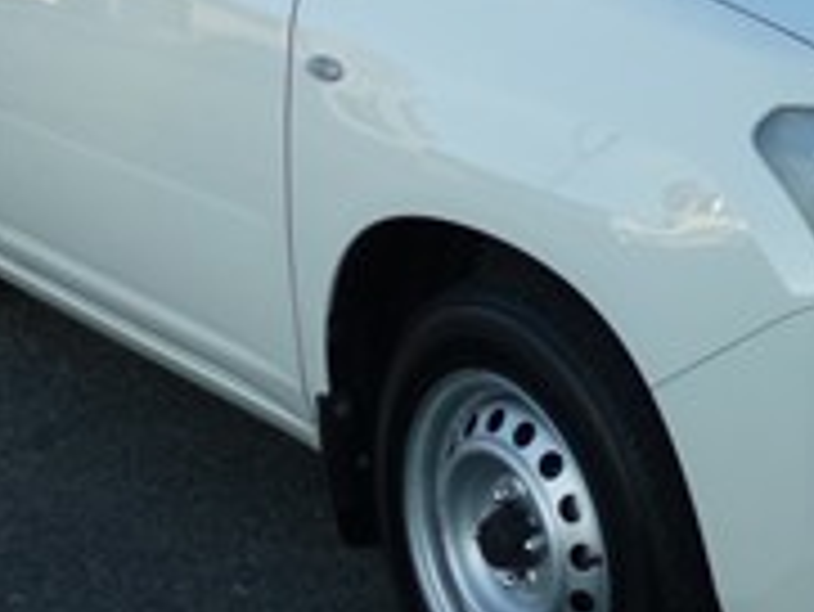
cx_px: 625
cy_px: 14
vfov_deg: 17.0
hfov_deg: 22.8
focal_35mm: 85
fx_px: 2000
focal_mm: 4.3
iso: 100
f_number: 2.8
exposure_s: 1/640
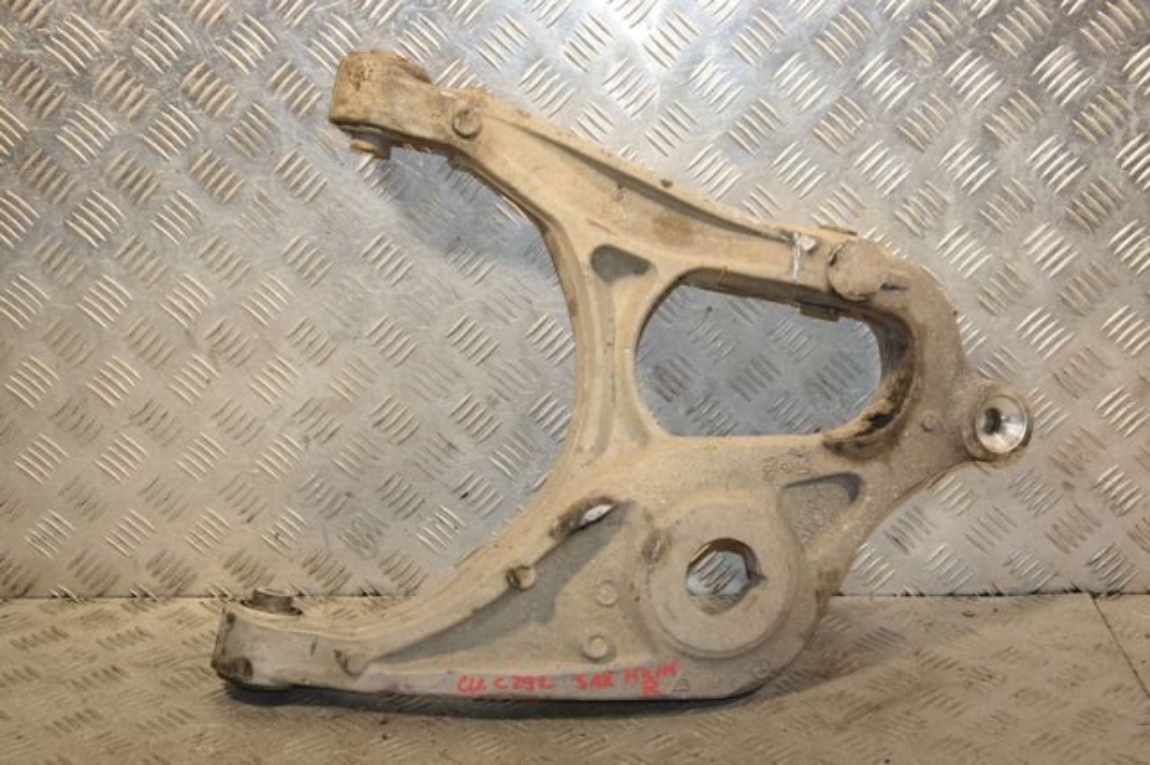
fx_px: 1820
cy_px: 382
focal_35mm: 57
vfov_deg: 23.8
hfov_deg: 35.1
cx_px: 575
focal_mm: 38
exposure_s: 1/200
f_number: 5.6
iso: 800
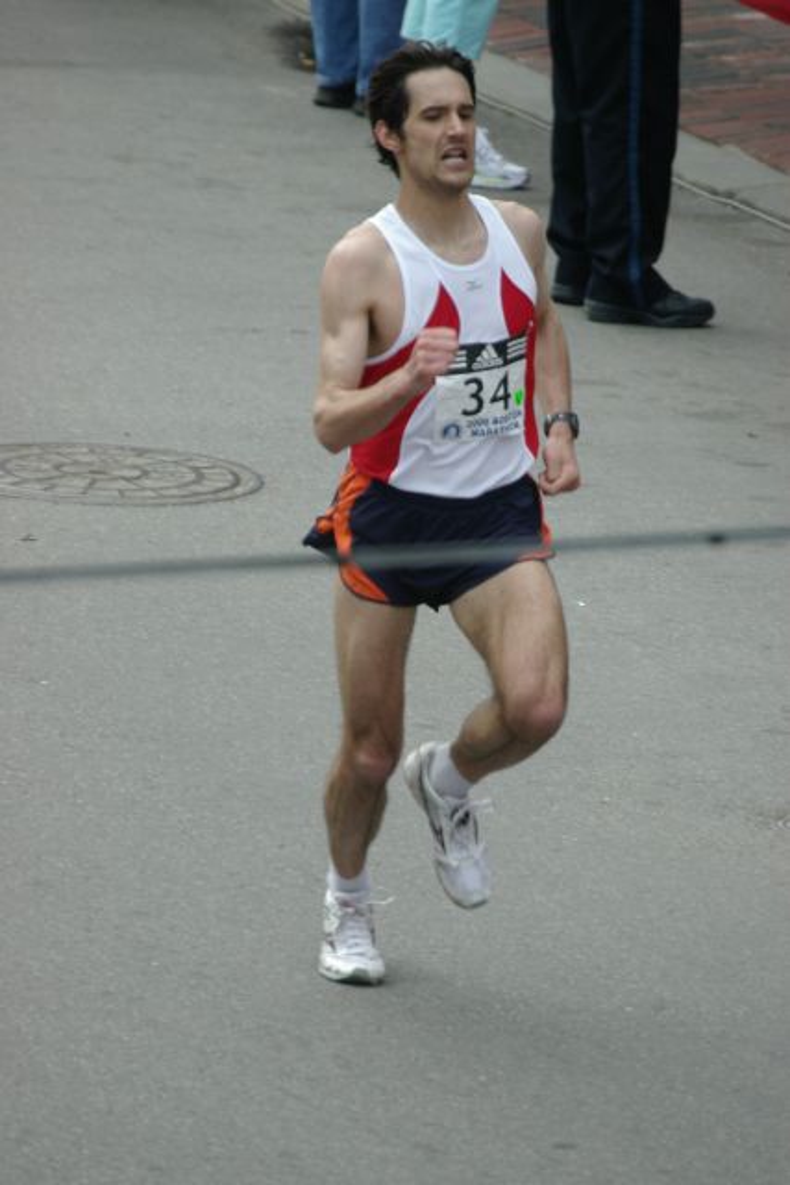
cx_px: 395
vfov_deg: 3.8
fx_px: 17764
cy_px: 592
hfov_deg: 2.5
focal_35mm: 540
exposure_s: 1/400
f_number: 6.7
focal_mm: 360
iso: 400
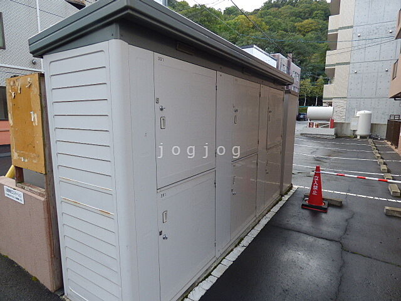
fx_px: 232
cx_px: 200
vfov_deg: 66.0
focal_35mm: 20
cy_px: 150
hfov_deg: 81.7
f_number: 2.8
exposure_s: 1/200
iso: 100
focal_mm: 3.58
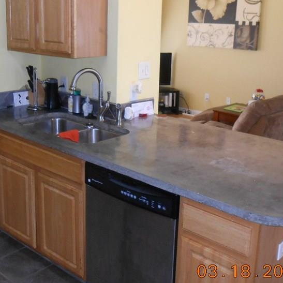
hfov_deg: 39.2
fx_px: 398
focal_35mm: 43
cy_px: 114
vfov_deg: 39.0
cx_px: 132
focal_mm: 4.6
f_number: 3.5
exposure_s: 1/25
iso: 250
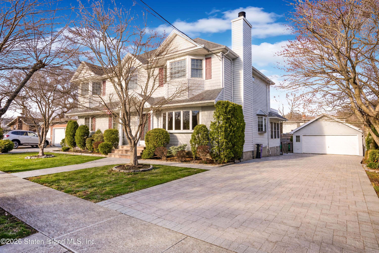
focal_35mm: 20
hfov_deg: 82.6
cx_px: 190
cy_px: 126
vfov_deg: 60.7
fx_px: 216
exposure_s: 1/125
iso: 100
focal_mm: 20.5
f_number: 8
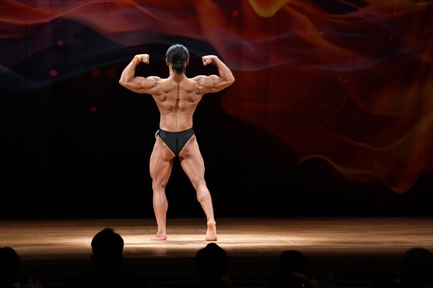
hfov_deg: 10.2
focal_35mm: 202
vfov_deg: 6.8
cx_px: 216
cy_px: 144
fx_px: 2428
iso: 3200
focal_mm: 135
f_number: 5.6
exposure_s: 1/400
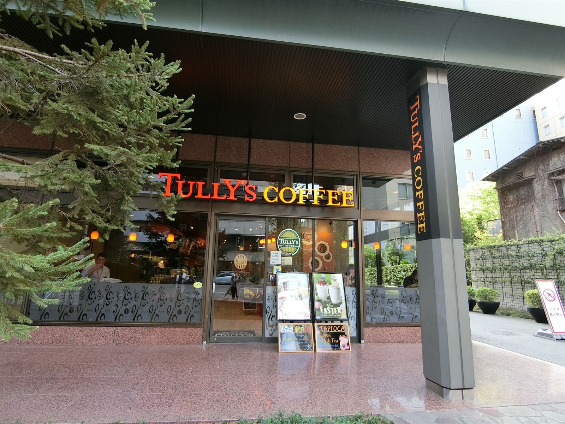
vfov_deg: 68.7
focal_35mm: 19
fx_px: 310
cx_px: 282
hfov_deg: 84.7
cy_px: 212
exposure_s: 1/125
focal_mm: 4.06
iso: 160
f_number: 2.7
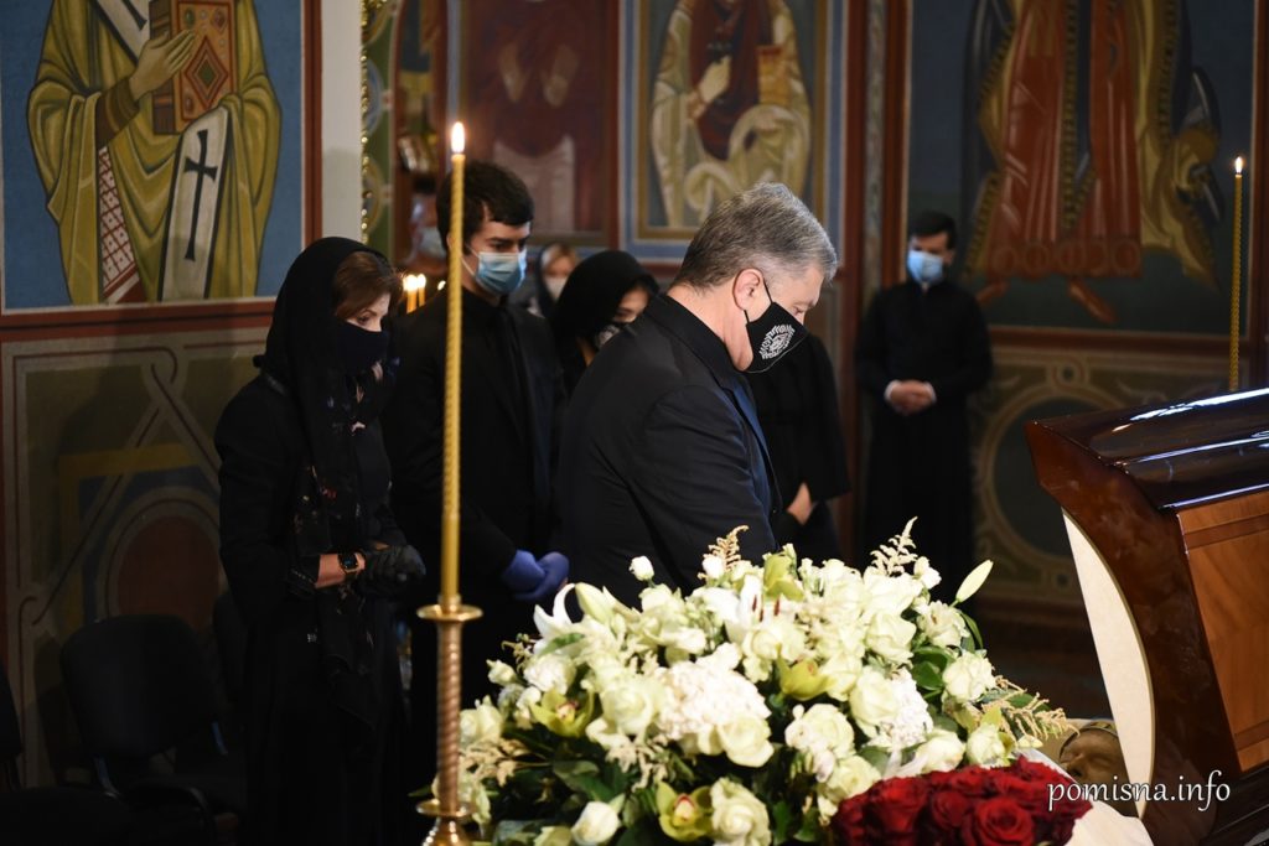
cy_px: 423
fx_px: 2468
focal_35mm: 70
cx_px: 634
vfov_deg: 19.5
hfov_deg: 28.8
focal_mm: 70
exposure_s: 1/125
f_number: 2.8
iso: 4000
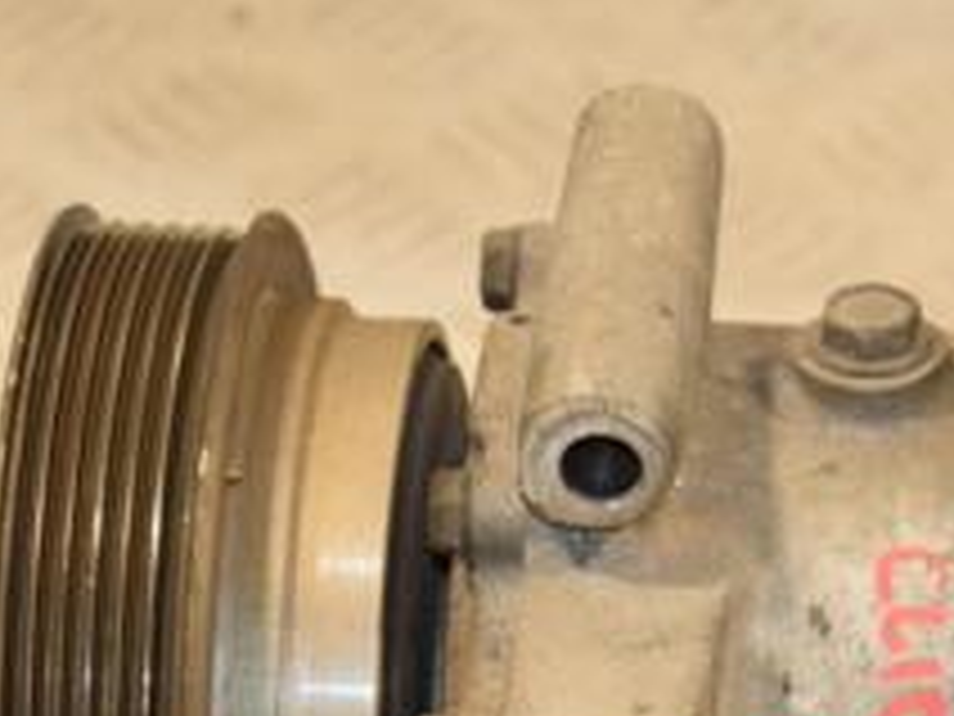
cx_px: 873
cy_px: 739
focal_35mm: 270
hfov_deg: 7.3
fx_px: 7441
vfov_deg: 5.5
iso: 800
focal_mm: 66
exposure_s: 1/200
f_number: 5.3
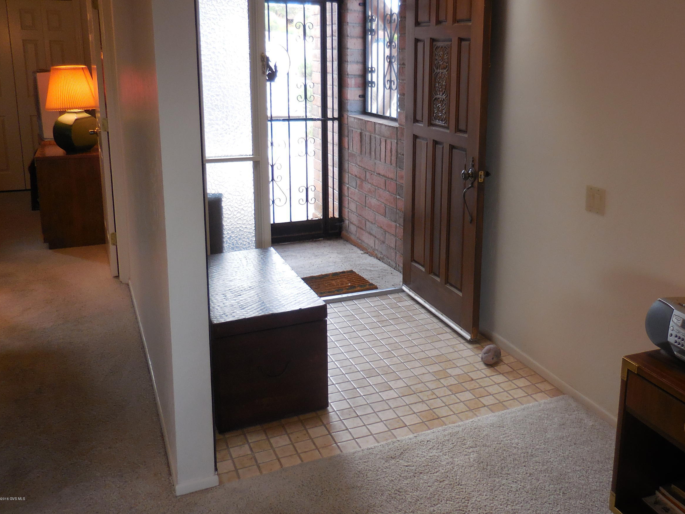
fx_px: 633
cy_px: 190
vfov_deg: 43.8
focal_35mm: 32
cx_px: 435
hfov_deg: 56.0
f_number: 3.3
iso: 140
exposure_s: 1/30
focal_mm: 4.5
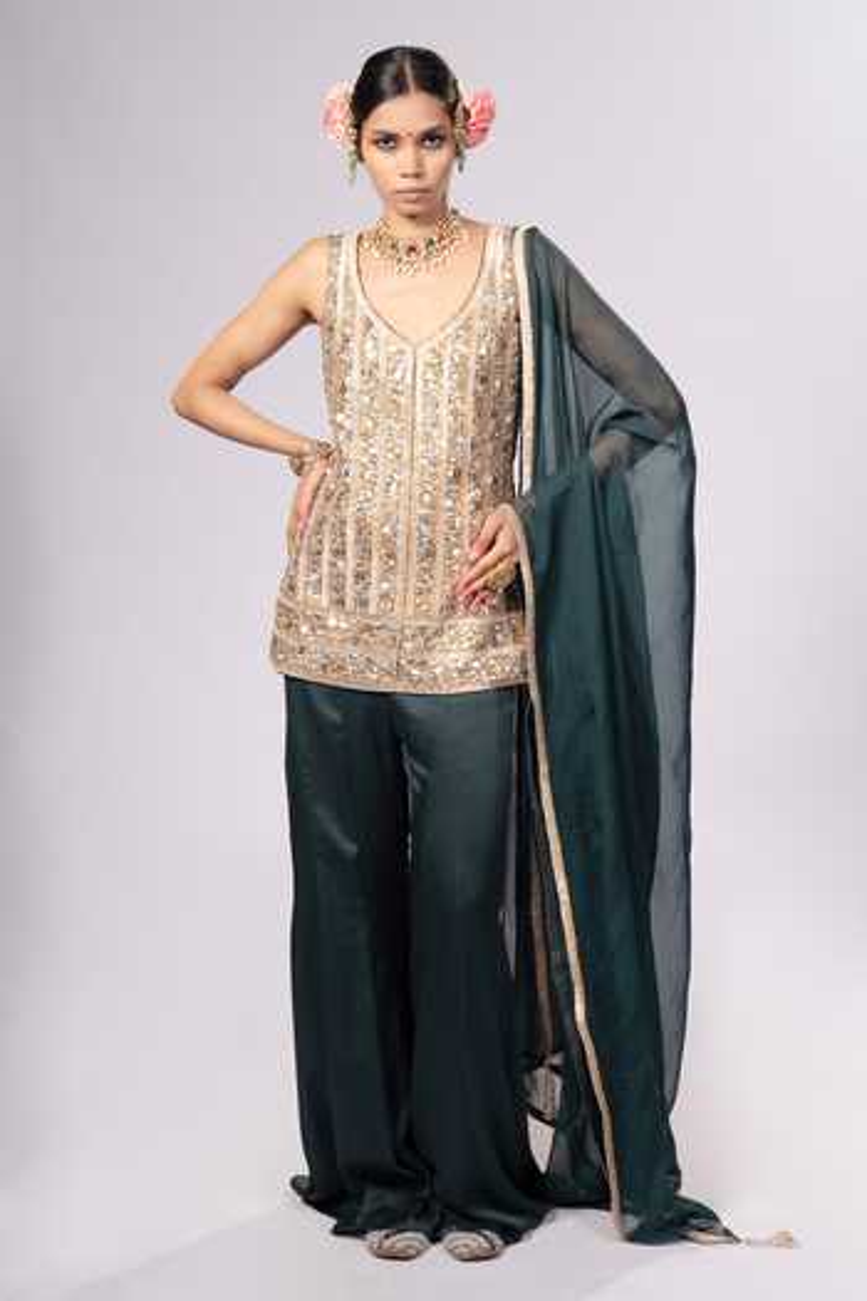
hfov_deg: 20.3
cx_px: 434
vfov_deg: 30.1
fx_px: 2420
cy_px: 650
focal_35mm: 67
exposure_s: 1/160
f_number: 7.1
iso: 200
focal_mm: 45
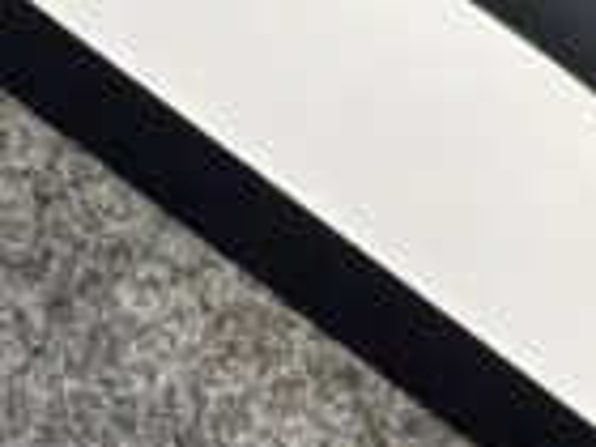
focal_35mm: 220
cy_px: 238
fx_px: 3788
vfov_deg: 6.8
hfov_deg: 8.7
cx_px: 1022
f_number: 1.78
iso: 250
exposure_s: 1/60
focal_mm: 6.76
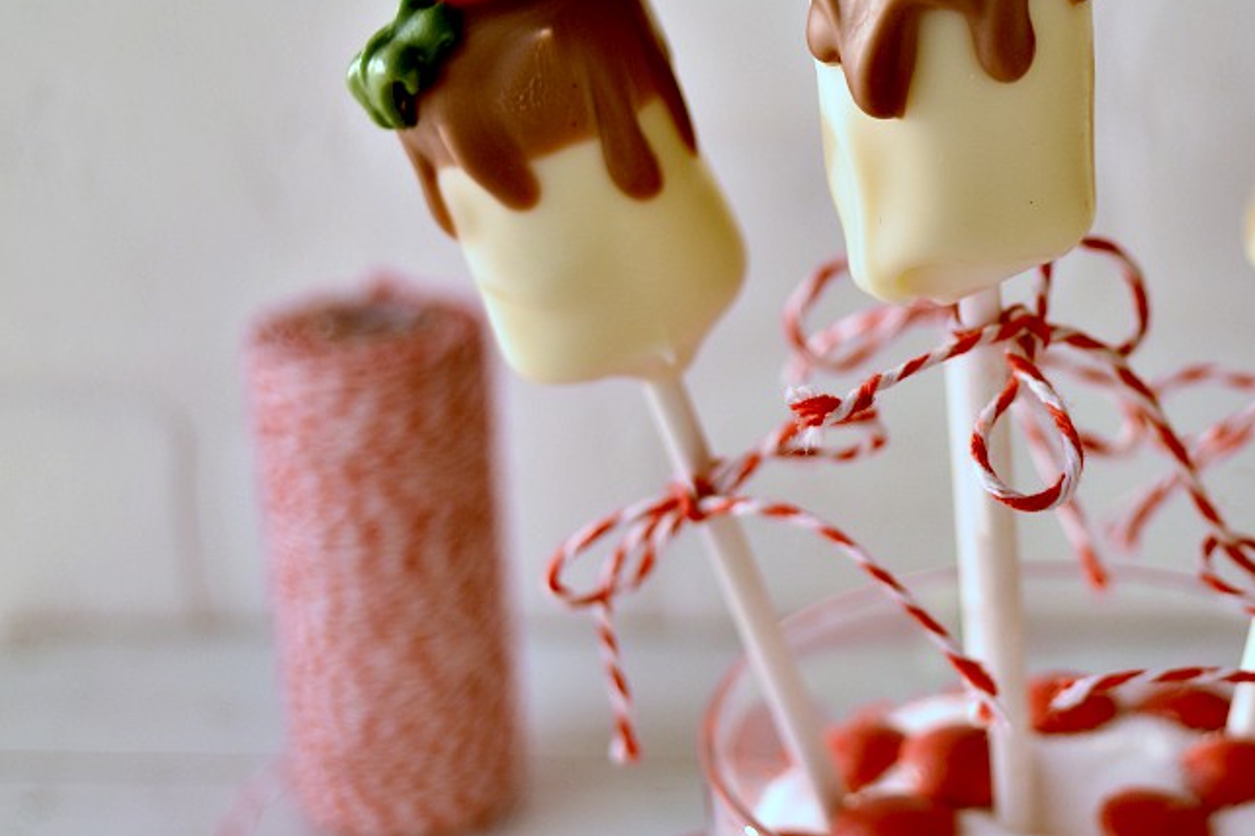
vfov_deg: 20.3
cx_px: 889
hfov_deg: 29.7
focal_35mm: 67
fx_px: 2336
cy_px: 332
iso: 320
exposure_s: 1/400
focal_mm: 28
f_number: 4.2
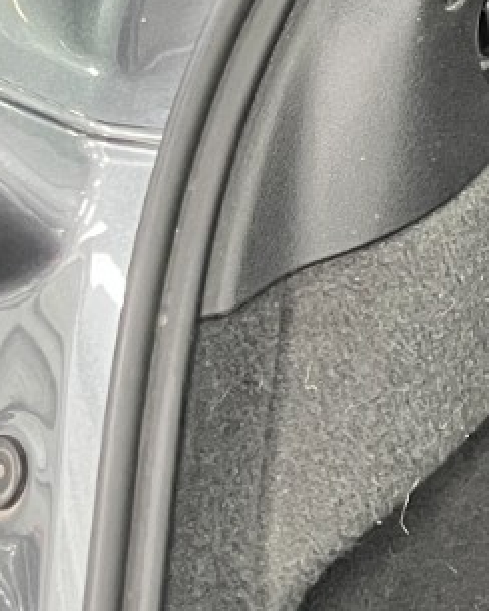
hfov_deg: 8.9
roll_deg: +0.2
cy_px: 313
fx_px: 2406
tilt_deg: -26.0
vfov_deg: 14.5
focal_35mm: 133
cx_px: 1579
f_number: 1.6
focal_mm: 5.1
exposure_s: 1/50
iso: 250
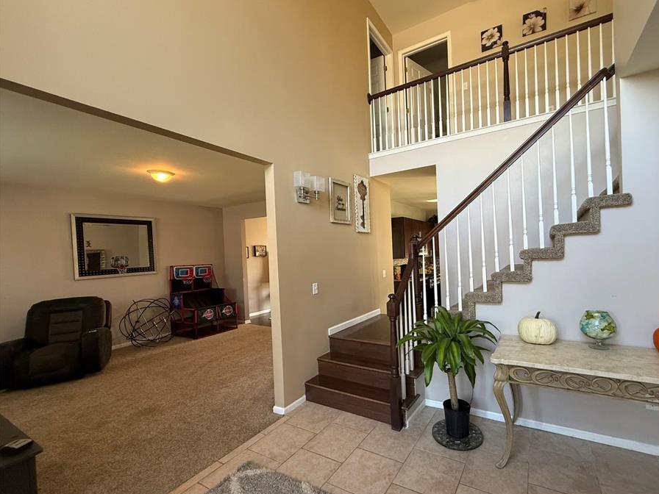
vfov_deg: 78.1
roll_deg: +0.6
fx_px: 305
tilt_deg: +0.9
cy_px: 258
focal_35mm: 16
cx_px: 375
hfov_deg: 93.9
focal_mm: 2.22
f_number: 2.2
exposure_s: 1/120
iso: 250
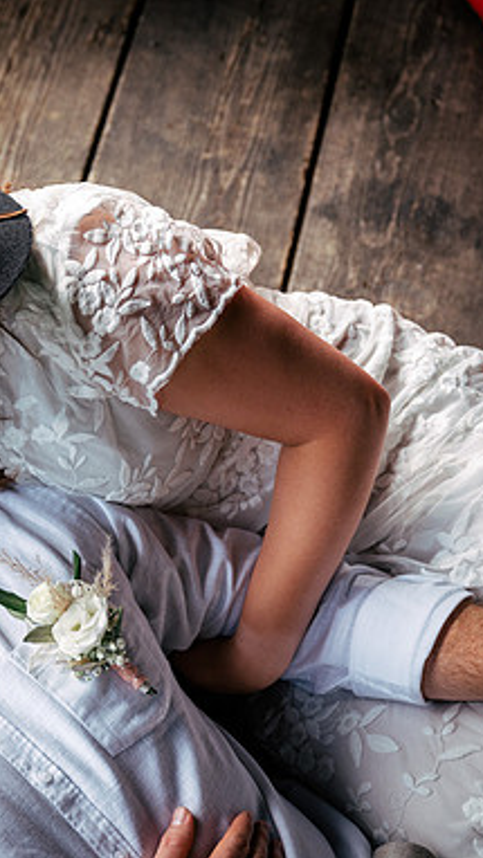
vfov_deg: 26.2
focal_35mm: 81
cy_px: 431
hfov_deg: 14.6
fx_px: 1843
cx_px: -56
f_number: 3.5
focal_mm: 51
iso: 400
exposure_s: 1/250
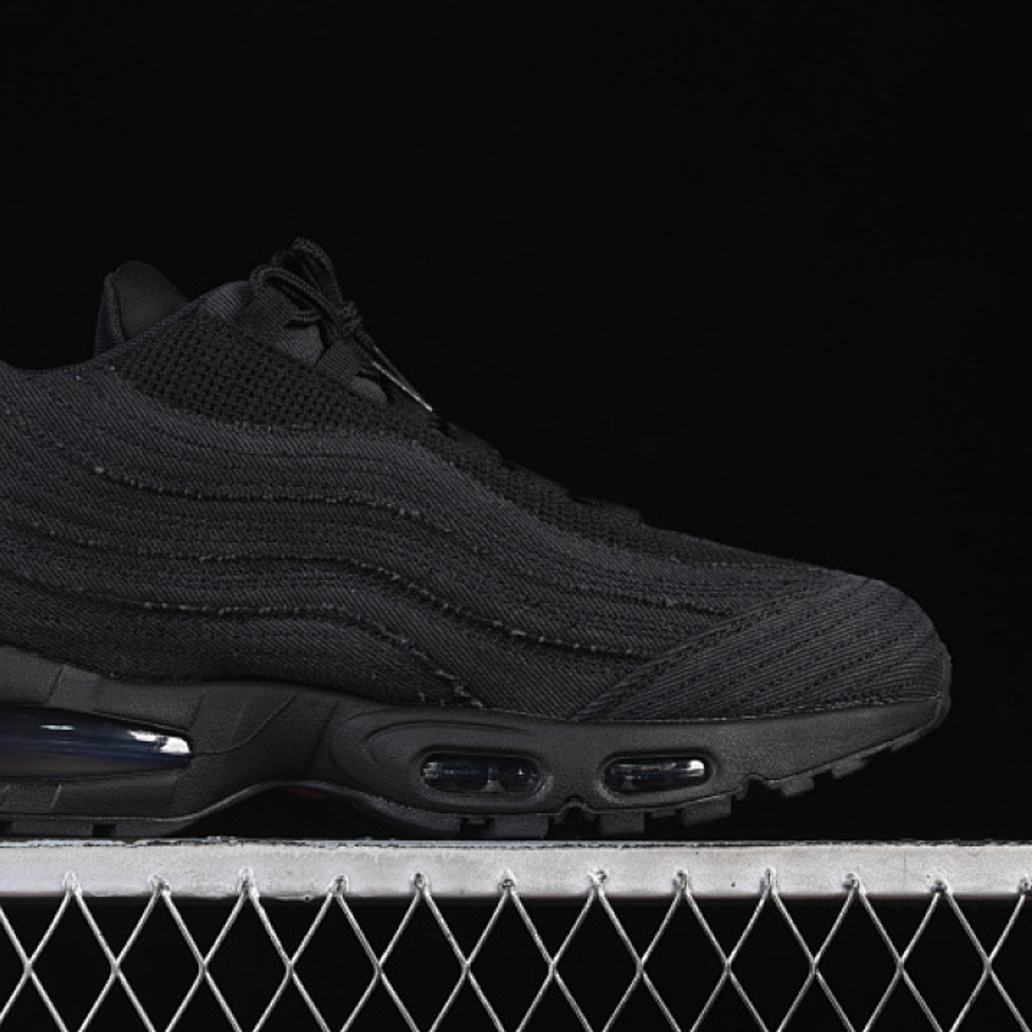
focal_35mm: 96
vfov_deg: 18.1
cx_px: 348
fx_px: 3238
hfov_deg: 18.1
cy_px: 517
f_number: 6.3
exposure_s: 1/60
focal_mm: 50
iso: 160
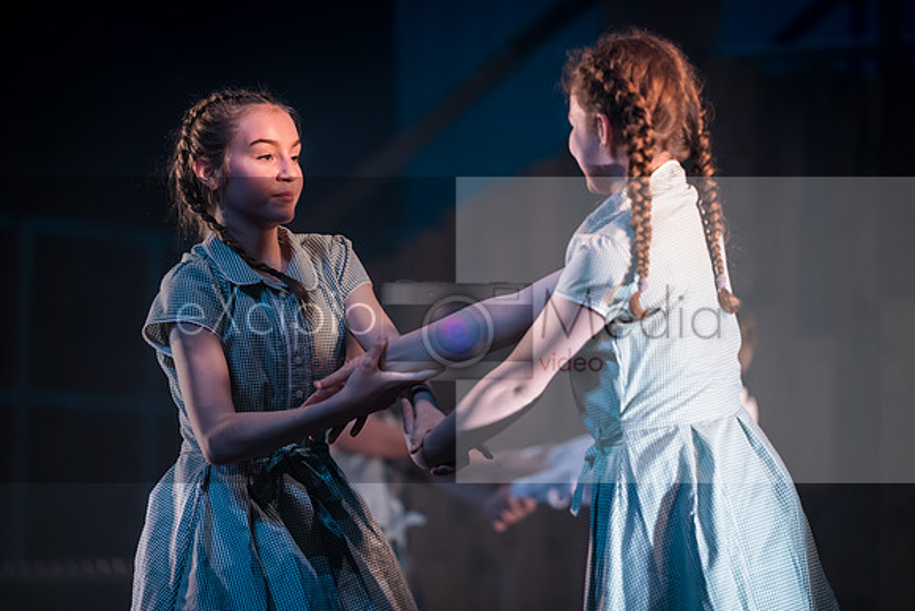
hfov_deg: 10.3
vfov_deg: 6.9
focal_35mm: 200
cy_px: 306
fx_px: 5084
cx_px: 458
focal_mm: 200
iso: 1600
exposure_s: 1/250
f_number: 2.8
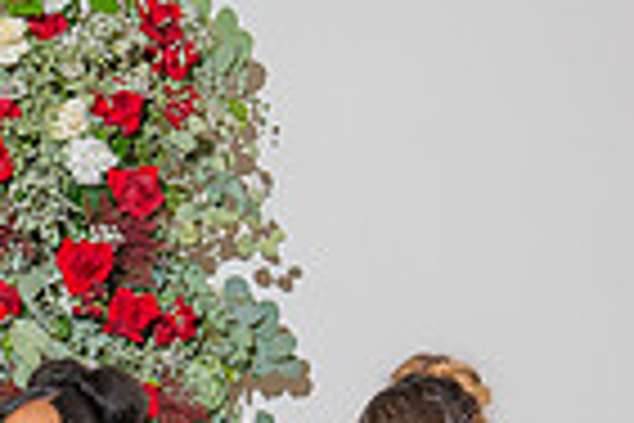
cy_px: 646
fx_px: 2430
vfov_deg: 9.6
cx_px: -418
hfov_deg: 13.6
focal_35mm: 138
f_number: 4
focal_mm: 33.5
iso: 800
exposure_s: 1/200
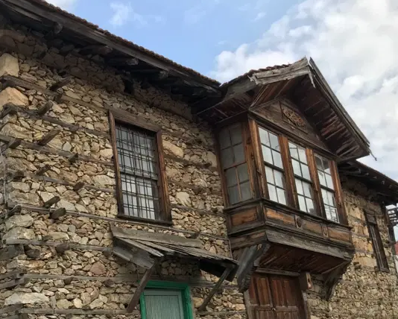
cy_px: 240
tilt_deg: +14.1
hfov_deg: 40.3
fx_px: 530
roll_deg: +5.1
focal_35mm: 45
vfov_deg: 32.8
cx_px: 116
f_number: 1.8
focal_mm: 3.99
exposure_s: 1/812
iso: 20
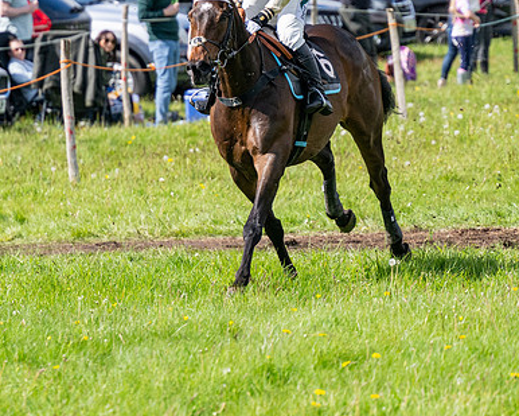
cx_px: 220
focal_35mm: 468
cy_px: 111
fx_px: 7190
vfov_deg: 3.3
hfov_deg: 4.1
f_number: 4
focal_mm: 185
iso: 400
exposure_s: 1/2500
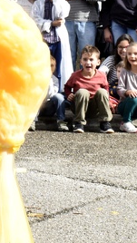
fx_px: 967
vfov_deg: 14.1
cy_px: 3
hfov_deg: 7.8
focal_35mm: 150
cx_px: -118
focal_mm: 32
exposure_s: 1/200
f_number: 11
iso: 400
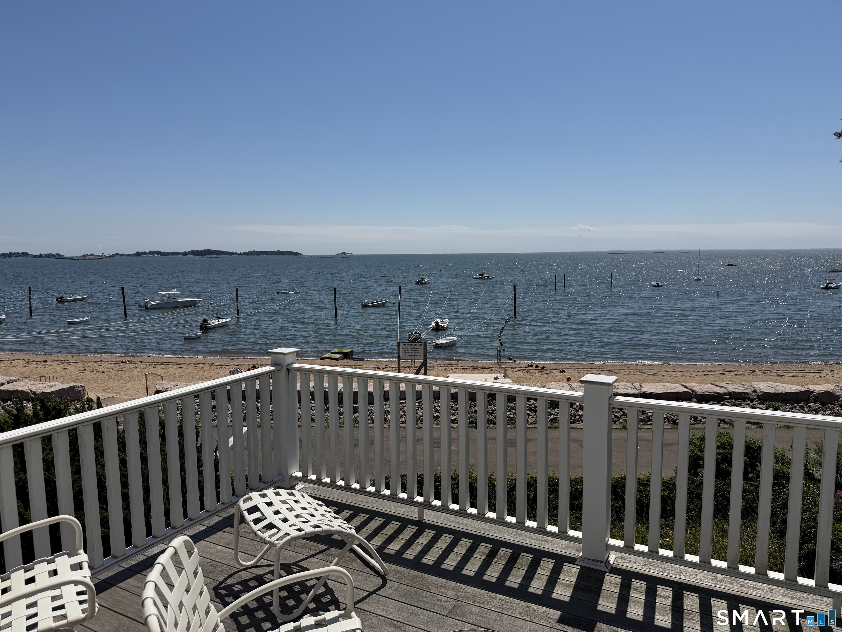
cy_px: 316
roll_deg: +0.5
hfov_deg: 71.6
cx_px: 421
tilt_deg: -5.7
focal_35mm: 24
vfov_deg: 56.8
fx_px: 584
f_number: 1.78
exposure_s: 1/10309
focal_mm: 6.76
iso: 80
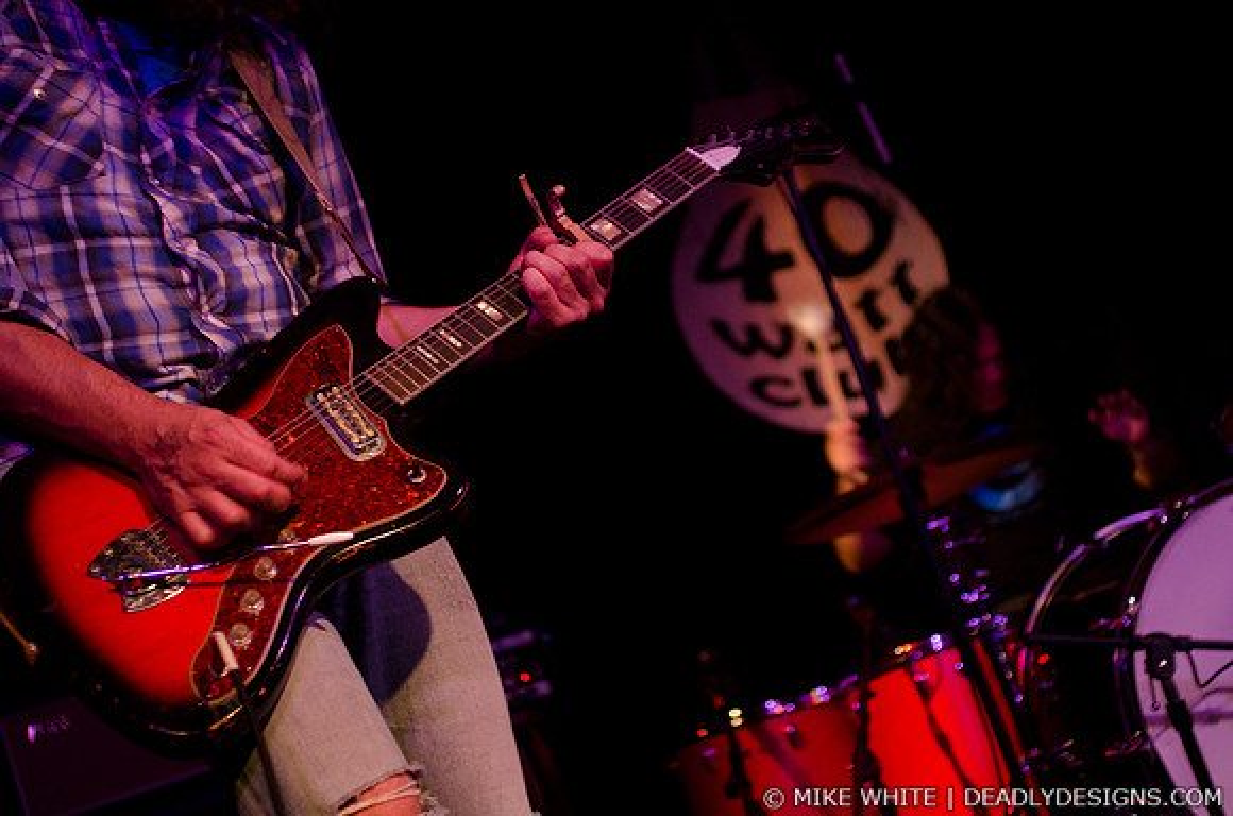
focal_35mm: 66
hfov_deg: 30.6
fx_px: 2256
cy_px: 408
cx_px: 616
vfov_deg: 20.5
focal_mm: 44
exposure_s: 1/50
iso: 1600
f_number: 2.8
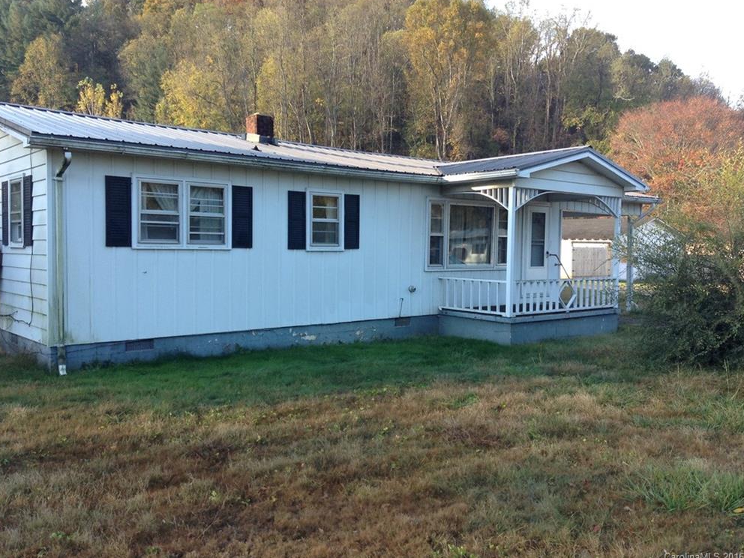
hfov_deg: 54.0
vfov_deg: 41.8
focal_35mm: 34
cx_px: 366
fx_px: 731
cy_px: 278
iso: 32
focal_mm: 3.3
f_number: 2.4
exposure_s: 1/120
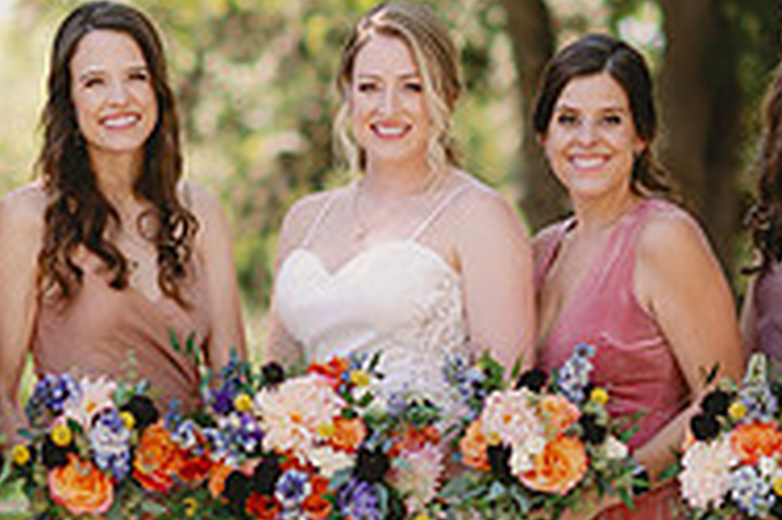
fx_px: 7553
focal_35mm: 348
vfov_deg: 3.9
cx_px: 410
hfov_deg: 5.9
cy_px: 344
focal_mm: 85
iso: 100
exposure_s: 1/640
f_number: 2.2
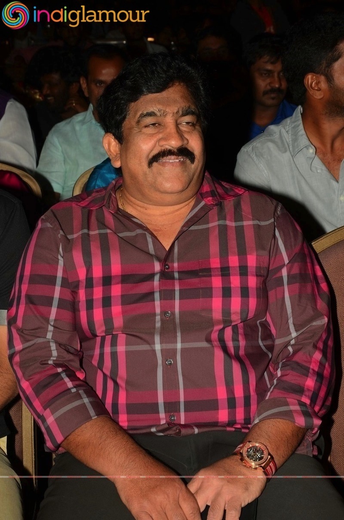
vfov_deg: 27.0
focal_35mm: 75
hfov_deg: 18.1
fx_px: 1080
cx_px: 172
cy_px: 260
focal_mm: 50
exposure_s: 1/160
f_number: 10
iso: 160
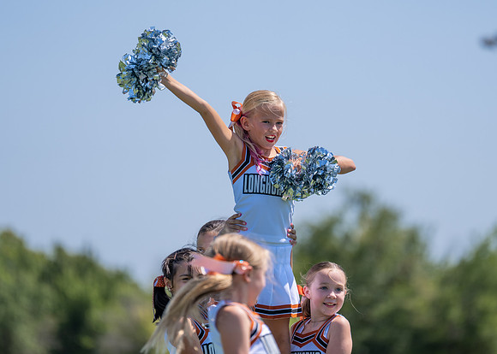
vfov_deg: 5.9
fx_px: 3416
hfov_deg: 8.3
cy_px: 151
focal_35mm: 242
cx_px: 284
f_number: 2.8
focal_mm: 200
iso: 100
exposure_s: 1/2000
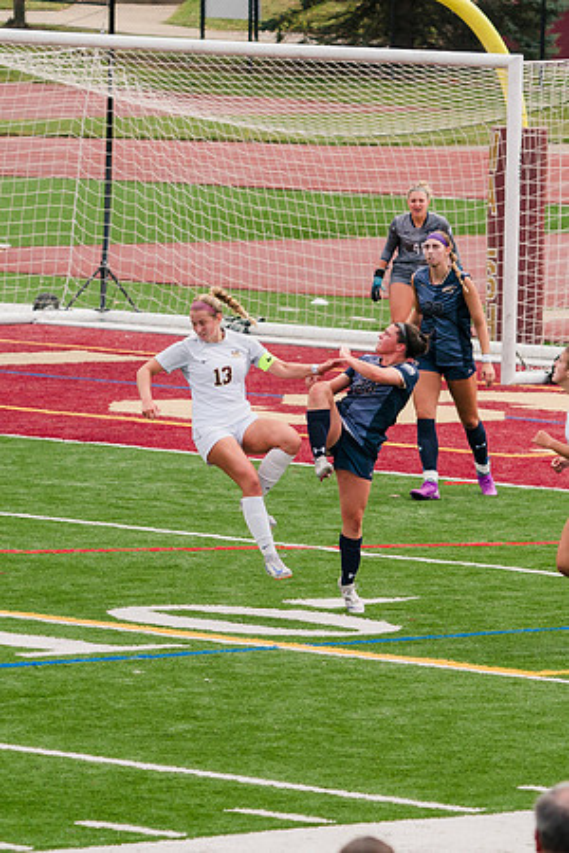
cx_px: 340
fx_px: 8496
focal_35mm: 358
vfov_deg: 5.8
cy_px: 509
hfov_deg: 3.8
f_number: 5.6
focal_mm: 200
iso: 500
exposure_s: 1/1600
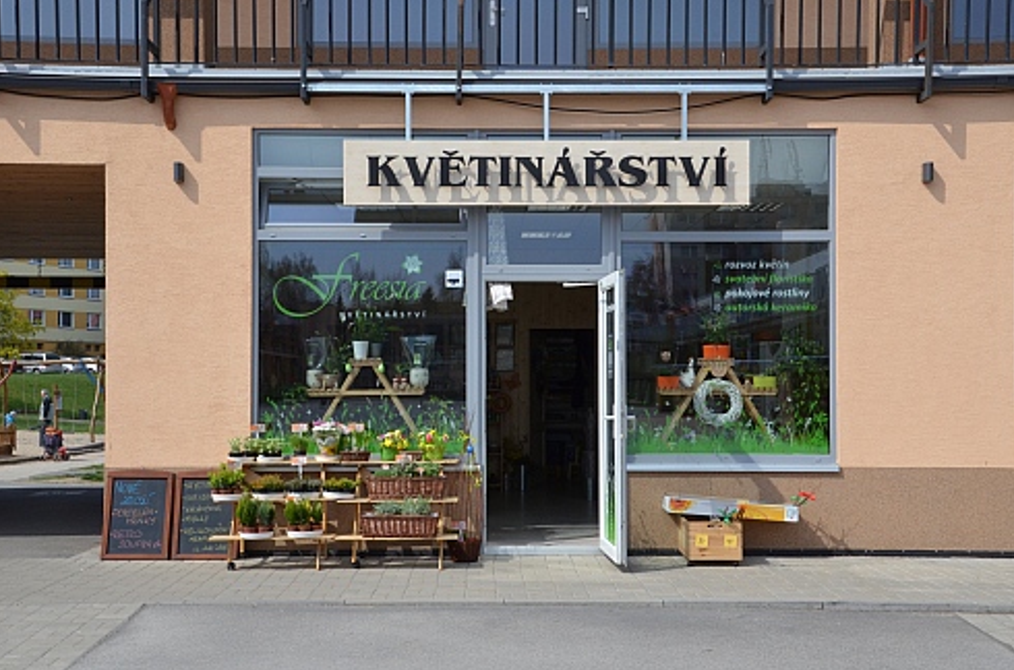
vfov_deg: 27.4
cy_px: 338
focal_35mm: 49
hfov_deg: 40.4
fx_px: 1377
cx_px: 509
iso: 800
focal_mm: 32
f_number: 20
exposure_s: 1/400
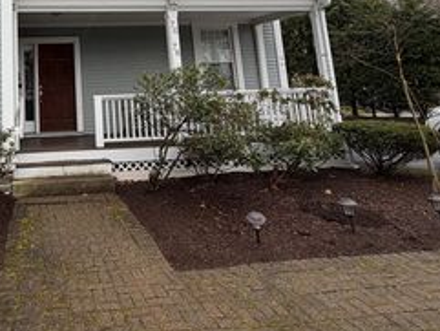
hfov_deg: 55.3
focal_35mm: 29
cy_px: 36
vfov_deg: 44.2
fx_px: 369
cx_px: 62
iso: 40
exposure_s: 1/135
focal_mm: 2.22
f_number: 2.2
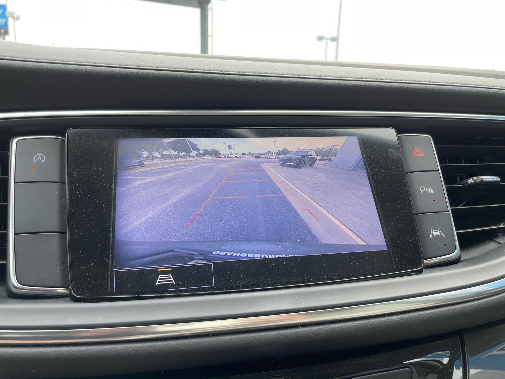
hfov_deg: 67.3
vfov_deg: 53.1
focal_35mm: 26
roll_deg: -2.3
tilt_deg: -12.5
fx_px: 379
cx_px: 252
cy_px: 190
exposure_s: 1/183
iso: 32
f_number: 1.6
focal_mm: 4.2
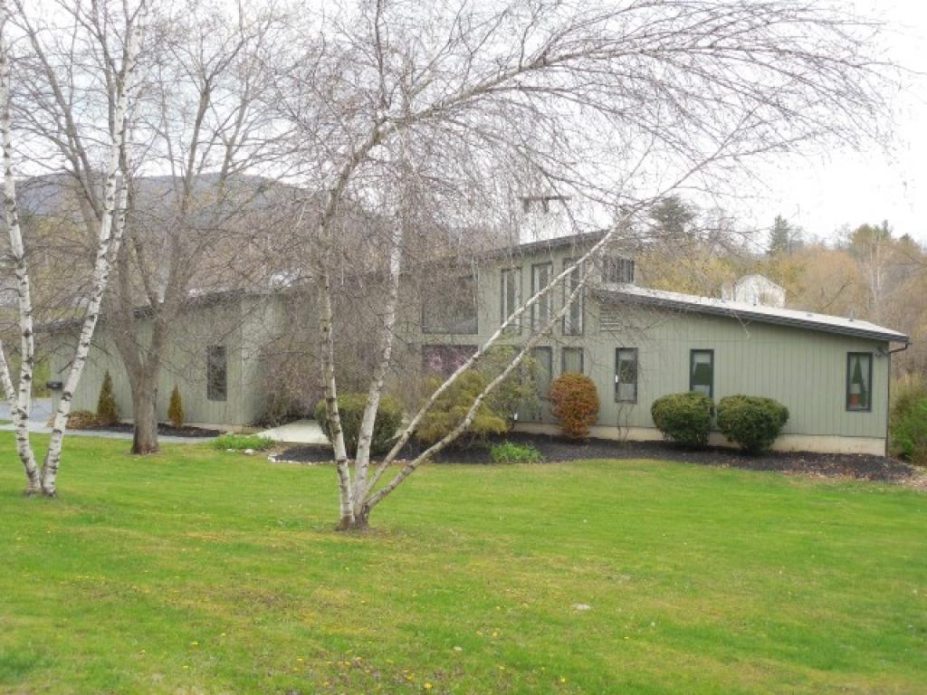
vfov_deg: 40.7
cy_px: 348
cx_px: 464
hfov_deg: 52.6
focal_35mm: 35
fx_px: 937
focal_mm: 6.3
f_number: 3.7
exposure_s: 1/80
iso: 125
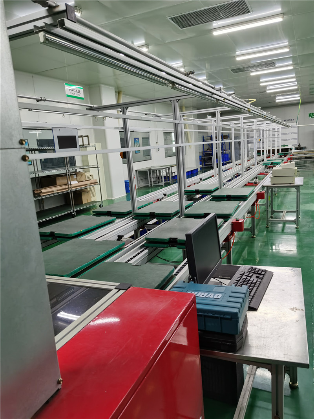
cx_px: 157
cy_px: 210
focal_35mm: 27
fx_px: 326
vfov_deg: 65.3
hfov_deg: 51.4
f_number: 1.6
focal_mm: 5.56
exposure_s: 1/120
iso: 125
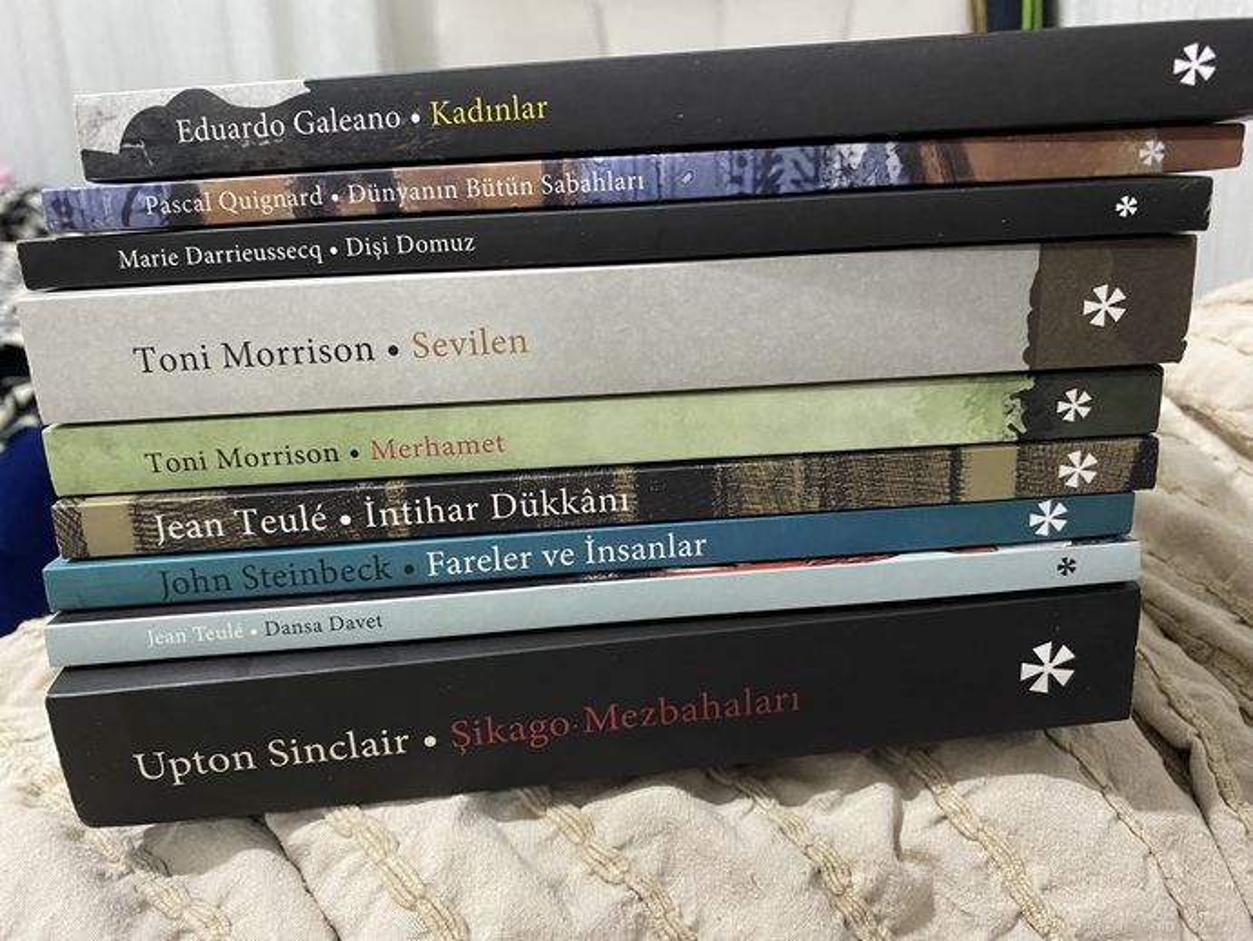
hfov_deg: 67.3
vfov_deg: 53.1
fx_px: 941
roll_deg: +2.5
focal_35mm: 26
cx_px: 626
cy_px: 470
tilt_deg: -14.8
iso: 500
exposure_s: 1/25
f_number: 1.8
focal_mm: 4.25
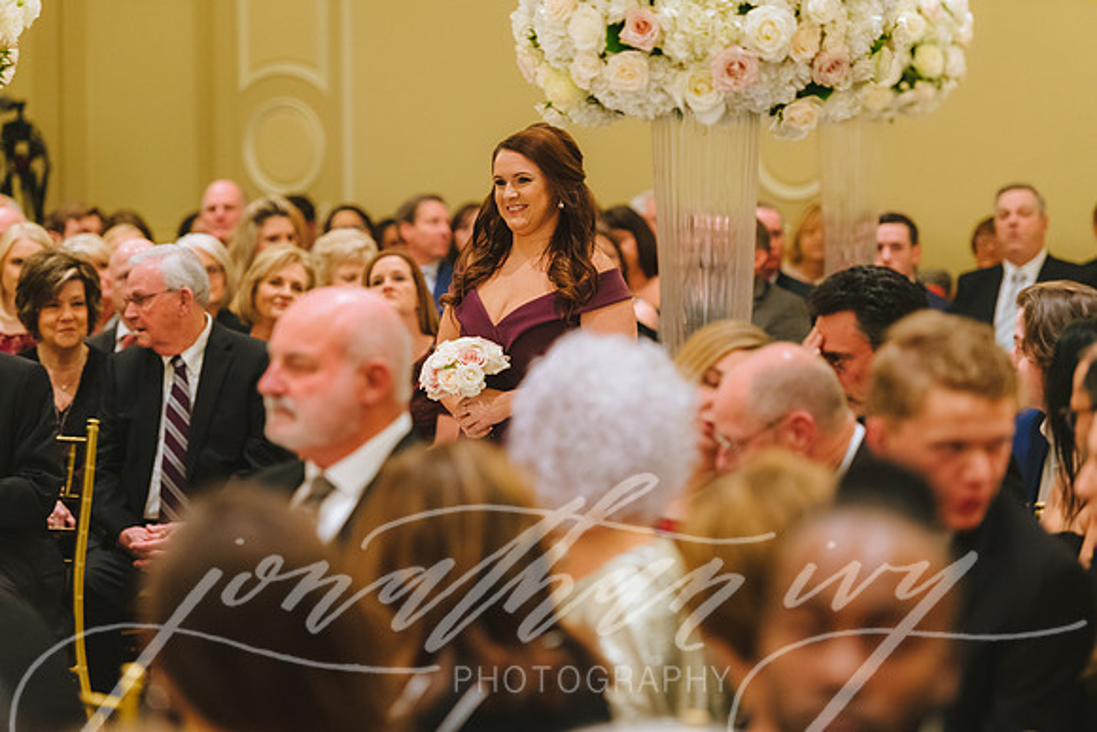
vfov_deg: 10.2
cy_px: 366
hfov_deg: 15.2
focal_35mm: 135
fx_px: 4115
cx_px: 548
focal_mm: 135
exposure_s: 1/160
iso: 2000
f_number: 3.2
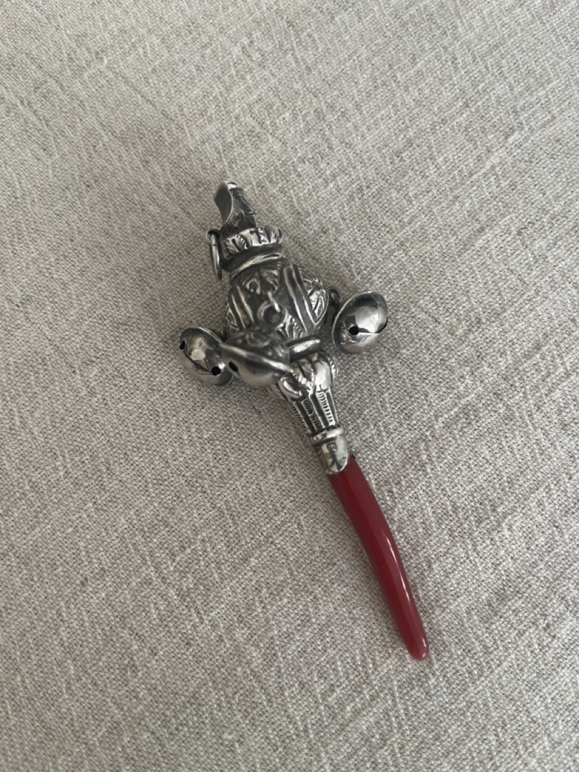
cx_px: 290
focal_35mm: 26
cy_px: 386
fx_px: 580
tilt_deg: -79.5
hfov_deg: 53.1
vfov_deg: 67.3
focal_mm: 5.1
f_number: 1.6
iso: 160
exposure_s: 1/60
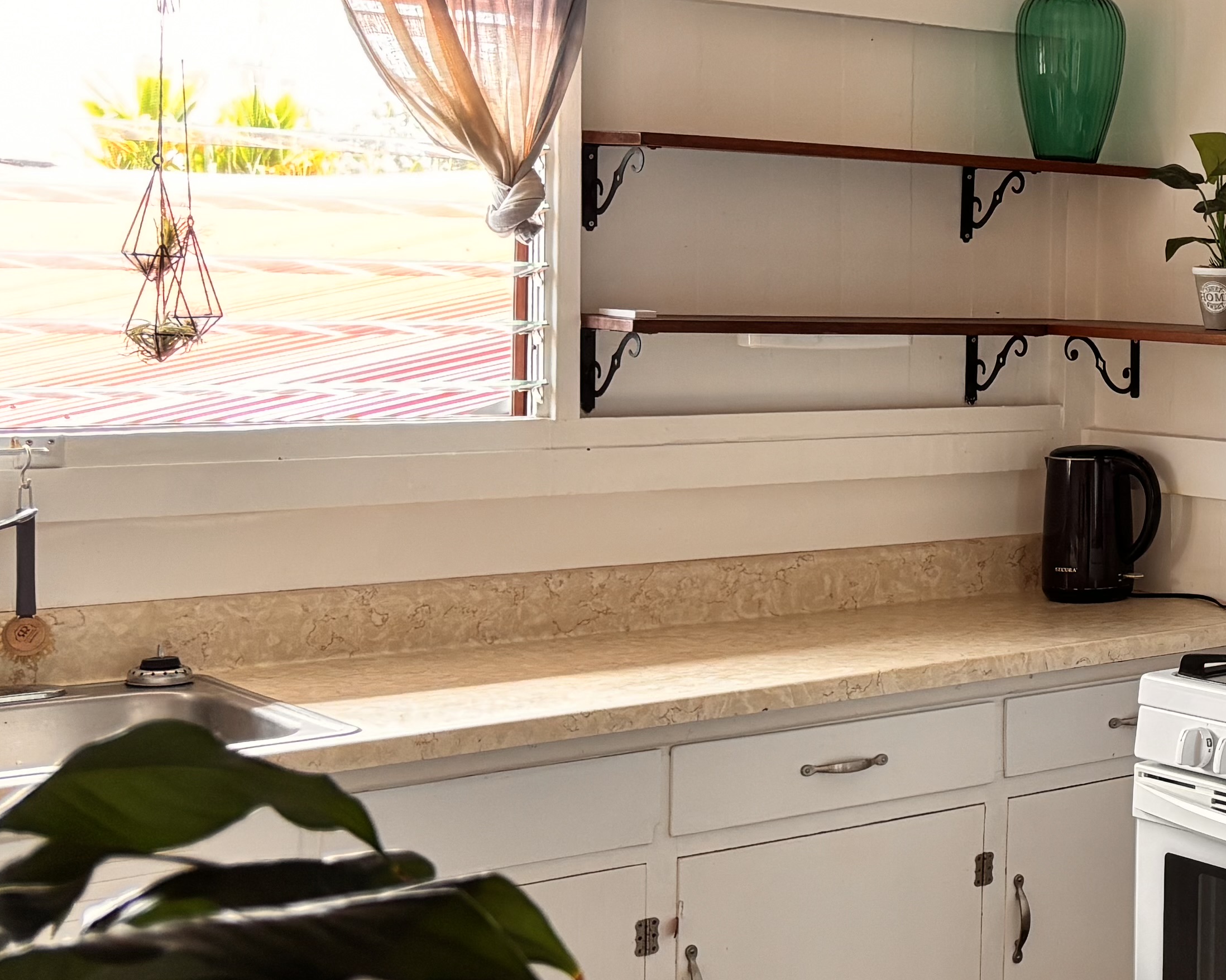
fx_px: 2395
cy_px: 373
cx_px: 1572
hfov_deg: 25.1
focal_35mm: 66
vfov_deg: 23.1
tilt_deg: -2.9
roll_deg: -1.9
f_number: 1.6
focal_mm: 5.96
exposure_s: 1/117
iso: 125
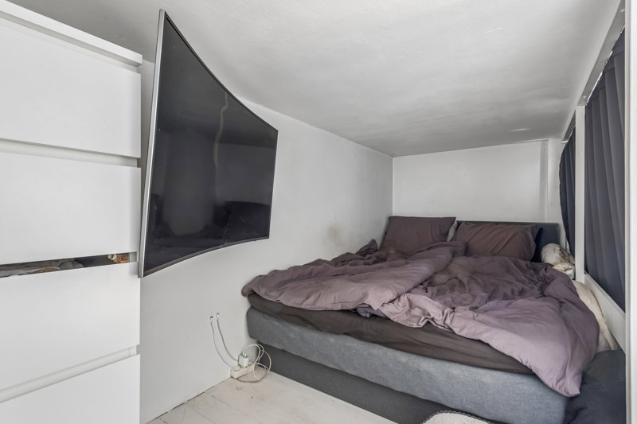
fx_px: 318
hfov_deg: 90.0
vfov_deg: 67.4
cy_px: 212
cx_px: 318
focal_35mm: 18
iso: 200
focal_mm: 18
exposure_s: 1.3
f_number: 9
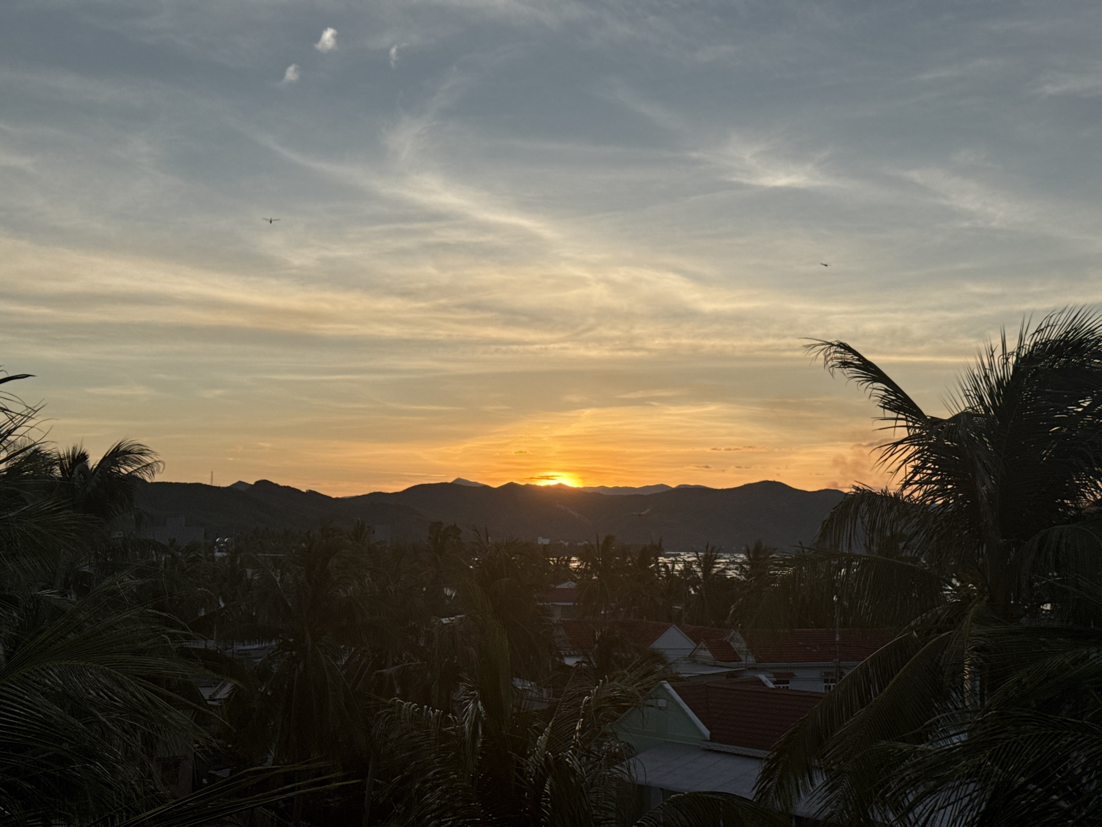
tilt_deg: +5.0
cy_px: 414
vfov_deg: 30.3
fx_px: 1528
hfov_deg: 39.7
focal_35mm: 48
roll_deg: -1.2
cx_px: 551
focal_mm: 6.76
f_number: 1.78
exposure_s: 1/3891
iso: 64
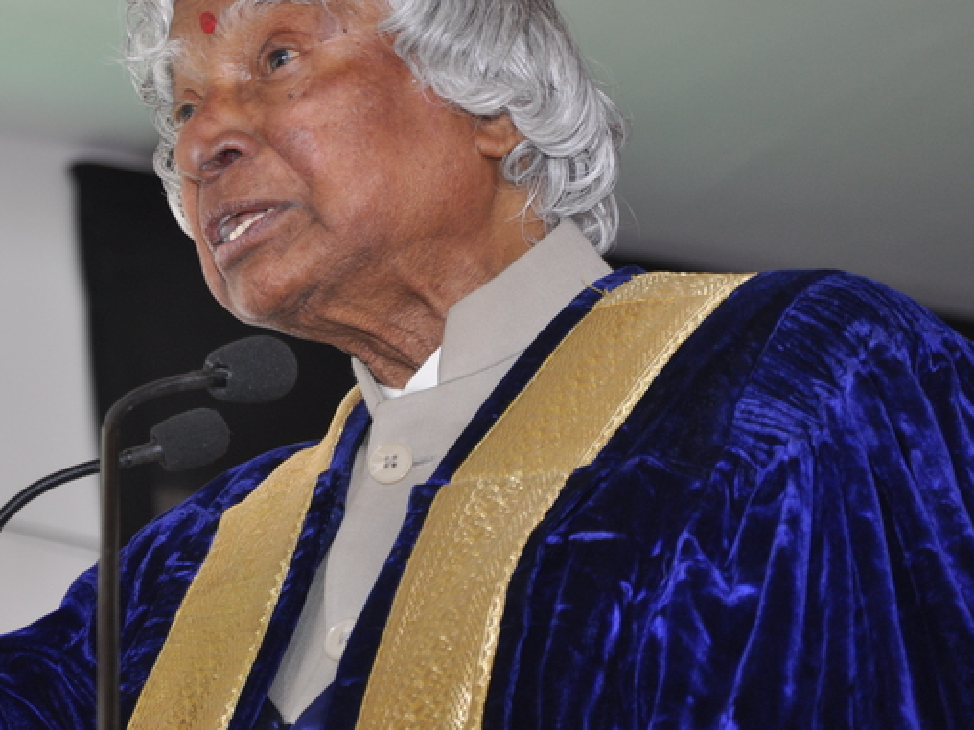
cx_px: 355
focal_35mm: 193
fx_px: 5424
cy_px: 296
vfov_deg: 7.7
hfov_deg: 10.3
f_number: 5.6
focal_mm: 85
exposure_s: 1/60
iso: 500
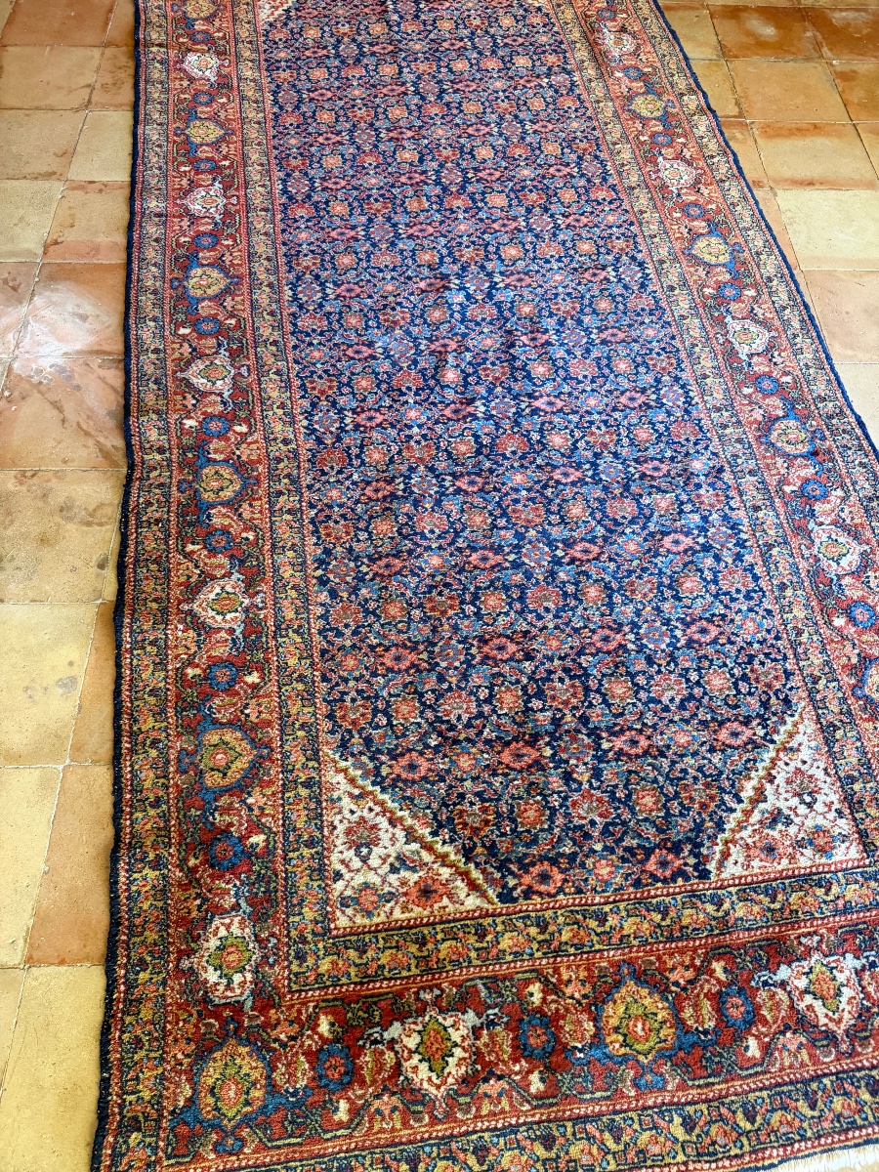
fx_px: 813
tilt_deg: -60.4
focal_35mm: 24
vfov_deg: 71.6
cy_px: 586
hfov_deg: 56.8
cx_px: 440
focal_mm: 6.76
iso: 400
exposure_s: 1/60
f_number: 1.78
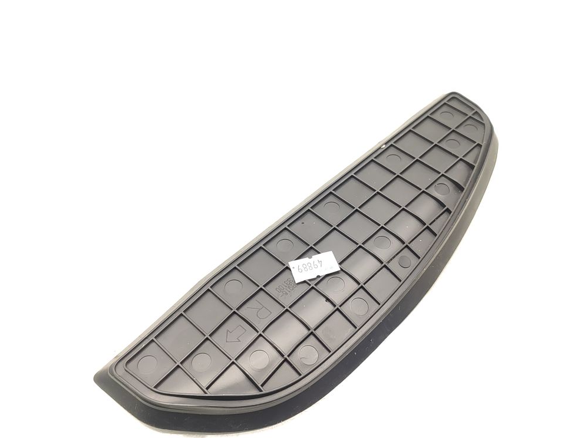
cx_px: 310
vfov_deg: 45.2
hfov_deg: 58.3
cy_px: 259
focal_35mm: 31
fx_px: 523
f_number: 1.89
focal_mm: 5.89
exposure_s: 1/80
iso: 200
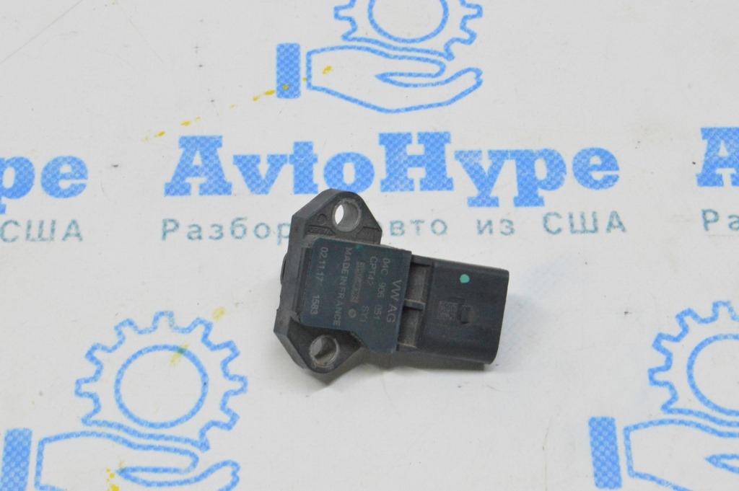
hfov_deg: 24.6
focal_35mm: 82
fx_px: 1692
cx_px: 370
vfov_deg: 16.5
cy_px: 246
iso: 6400
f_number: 20
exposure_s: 1/20
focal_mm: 55
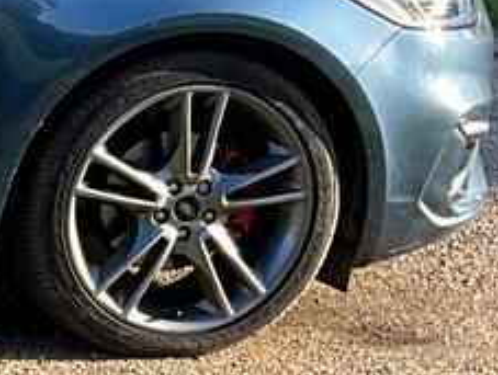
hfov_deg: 11.0
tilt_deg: -14.2
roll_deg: +0.9
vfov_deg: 9.7
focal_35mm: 153
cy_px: 118
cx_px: -665
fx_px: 2205
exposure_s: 1/228
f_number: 1.8
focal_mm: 3
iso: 20
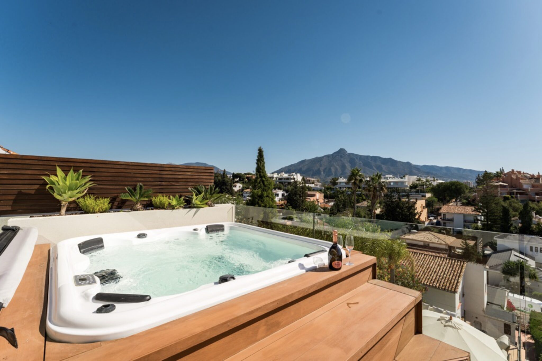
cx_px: 271
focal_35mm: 16
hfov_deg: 97.1
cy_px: 180
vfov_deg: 74.1
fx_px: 239
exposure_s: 1/500
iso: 125
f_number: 9
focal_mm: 15.9
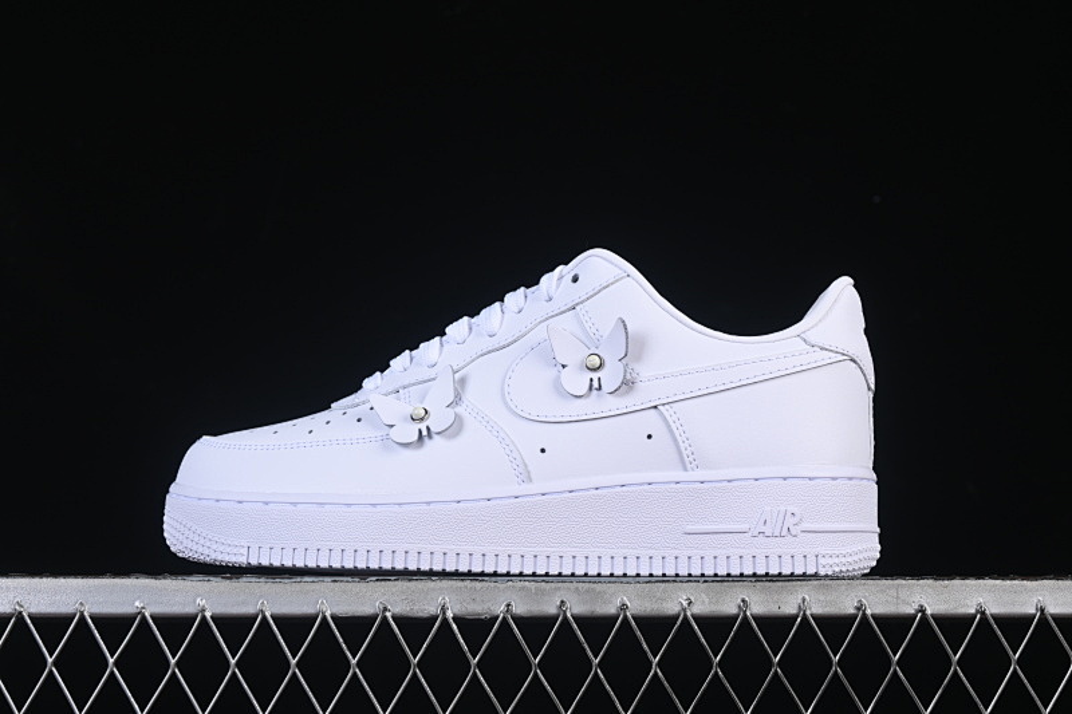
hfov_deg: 27.0
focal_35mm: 75
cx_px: 536
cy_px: 357
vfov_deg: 18.2
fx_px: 2233
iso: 160
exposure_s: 1/100
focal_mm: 50
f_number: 8
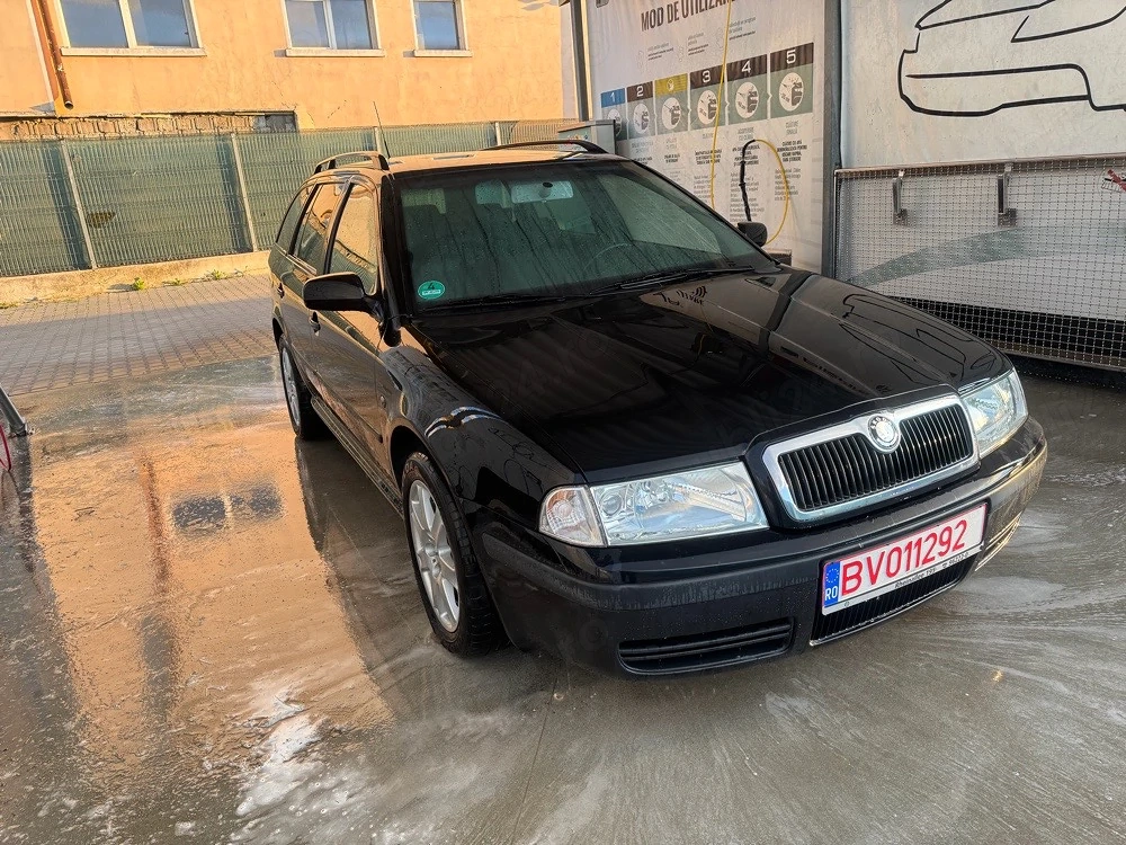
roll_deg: +5.0
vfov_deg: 56.8
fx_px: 781
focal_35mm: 24
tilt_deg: -17.1
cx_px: 563
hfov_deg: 71.6
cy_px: 422
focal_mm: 6.76
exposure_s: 1/121
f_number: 1.78
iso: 100
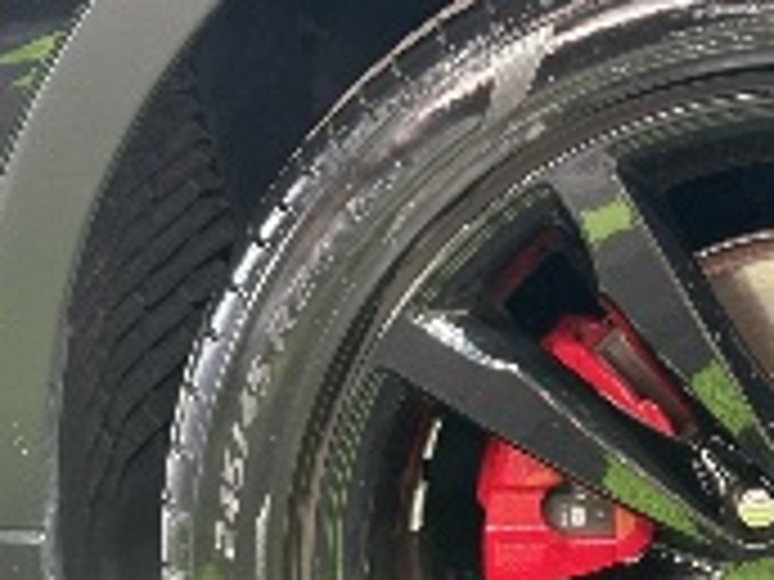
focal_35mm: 126
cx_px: 810
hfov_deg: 15.3
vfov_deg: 11.7
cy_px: 504
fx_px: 2817
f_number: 1.6
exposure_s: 1/50
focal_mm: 5.96
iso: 160
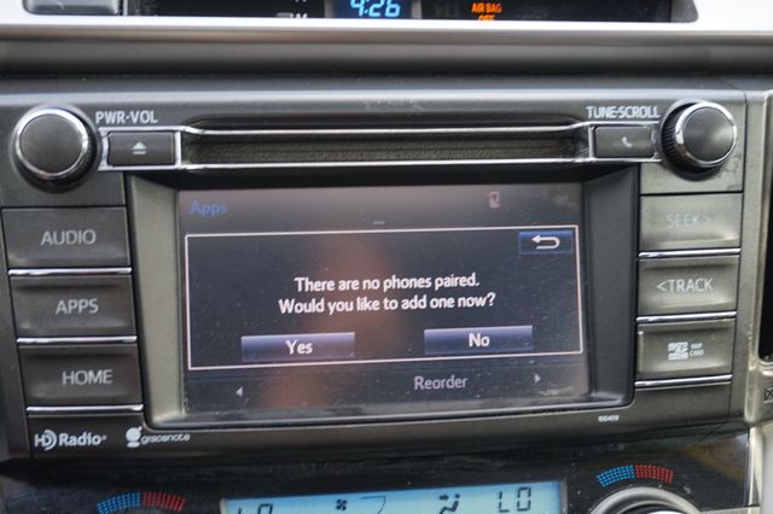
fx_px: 934
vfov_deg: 30.8
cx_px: 386
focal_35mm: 44
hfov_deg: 45.0
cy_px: 257
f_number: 4.5
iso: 400
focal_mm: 29
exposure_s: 1/60
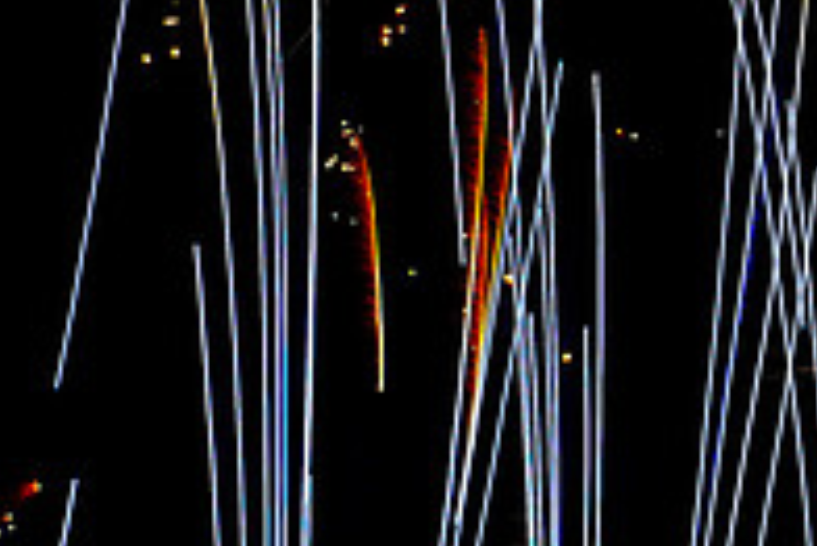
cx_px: 471
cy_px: 31
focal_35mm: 154
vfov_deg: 8.9
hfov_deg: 13.3
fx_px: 3497
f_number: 8
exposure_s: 1
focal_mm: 52
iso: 200
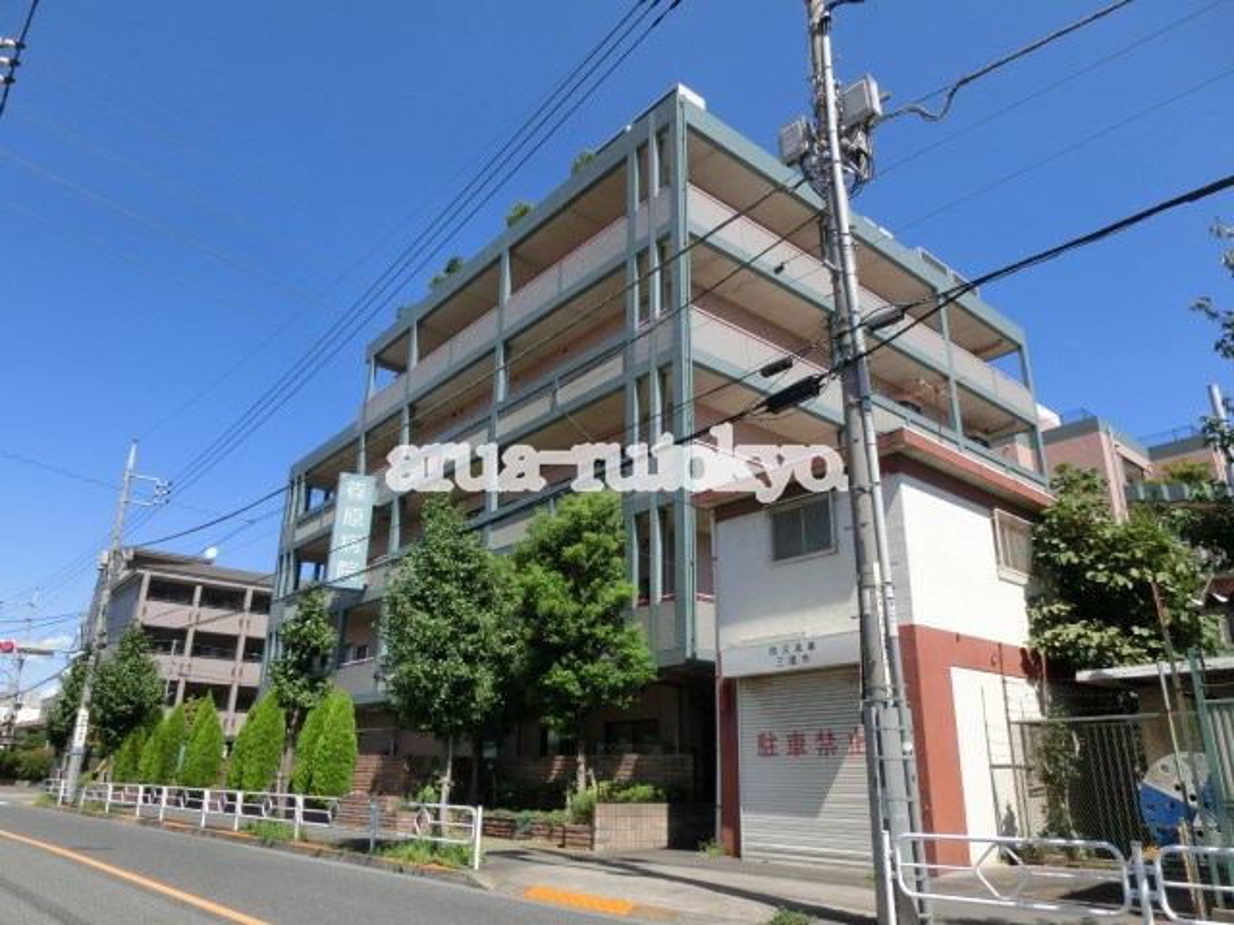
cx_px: 617
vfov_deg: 56.8
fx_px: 856
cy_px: 462
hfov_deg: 71.6
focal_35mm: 24
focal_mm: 4.24
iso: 80
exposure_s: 1/160
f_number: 7.9
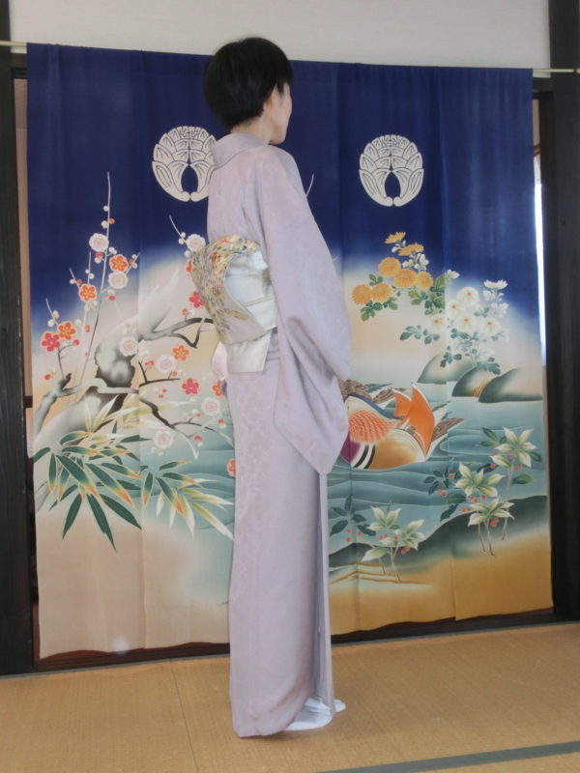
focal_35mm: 38
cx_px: 290
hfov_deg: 37.7
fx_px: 849
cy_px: 386
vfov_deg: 49.0
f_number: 3.9
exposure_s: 1/60
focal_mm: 6.67
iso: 400
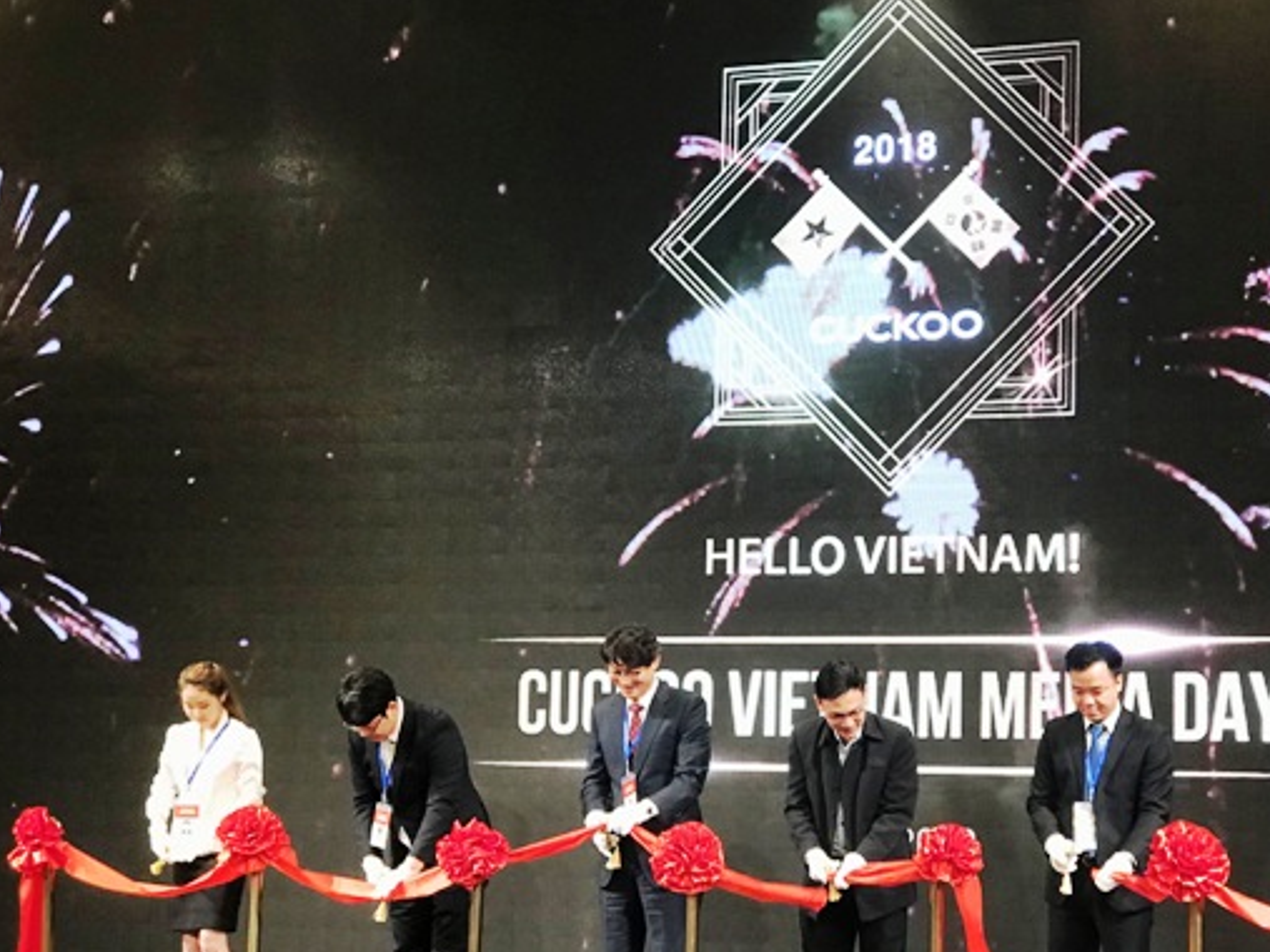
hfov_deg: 27.0
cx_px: 772
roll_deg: -1.5
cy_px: 581
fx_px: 2641
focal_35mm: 72
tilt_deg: +5.7
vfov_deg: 20.4
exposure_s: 1/50
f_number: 2.8
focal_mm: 6.6
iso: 400
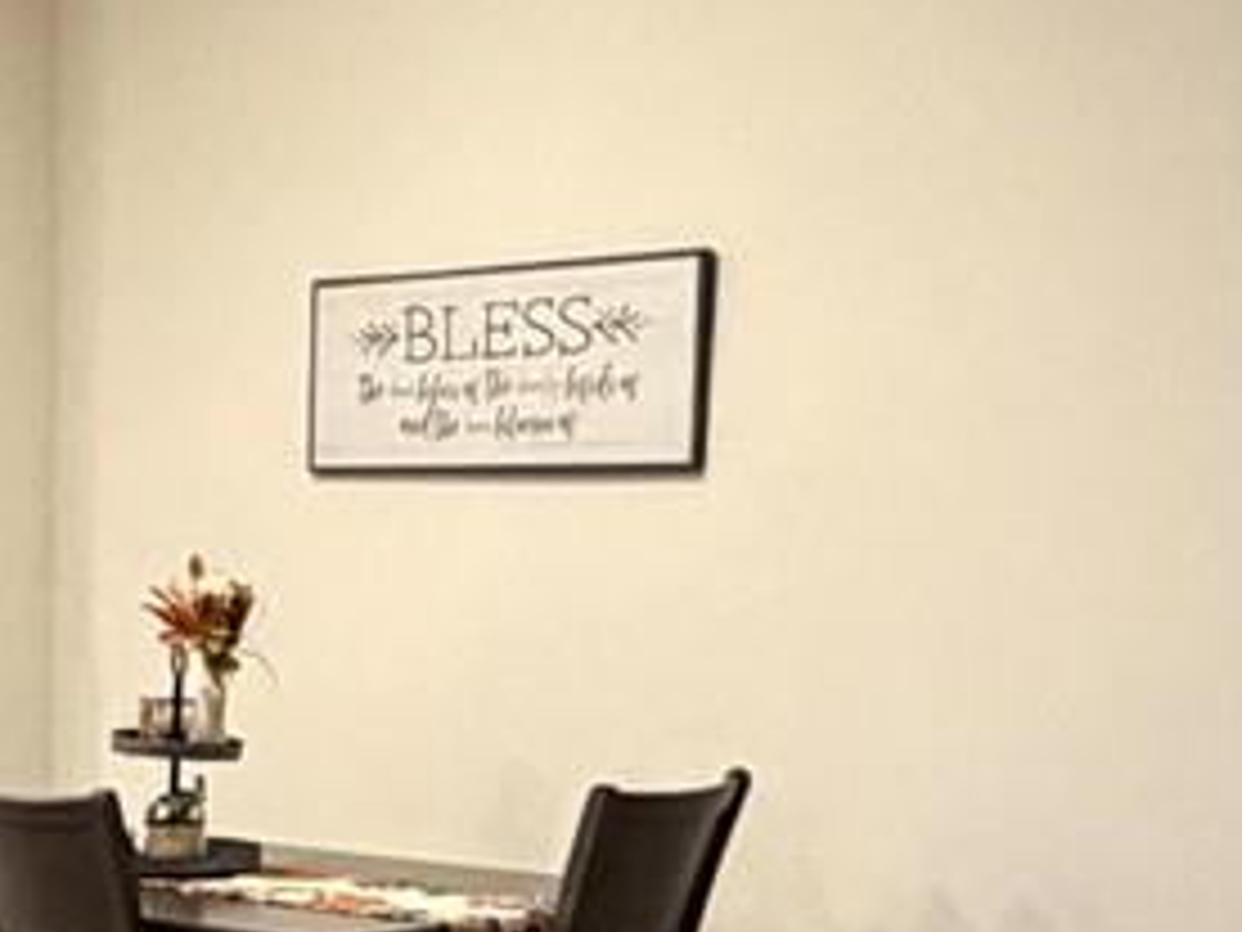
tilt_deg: -8.7
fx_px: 2906
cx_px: -79
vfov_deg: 17.6
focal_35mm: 81
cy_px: 1015
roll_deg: +1.6
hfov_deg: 22.9
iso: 400
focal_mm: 2.22
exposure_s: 1/60
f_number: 2.2
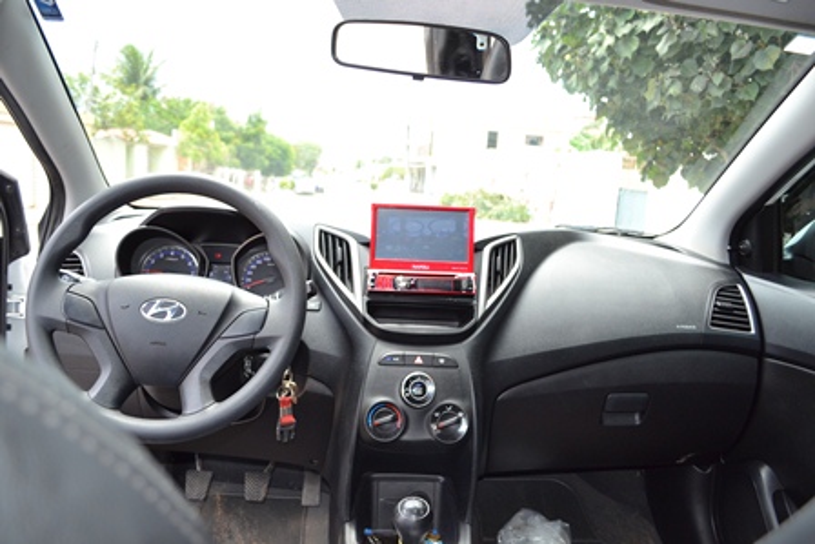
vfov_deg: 48.0
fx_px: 611
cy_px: 272
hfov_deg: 67.4
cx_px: 408
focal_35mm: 27
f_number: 4
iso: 180
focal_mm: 18
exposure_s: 1/125
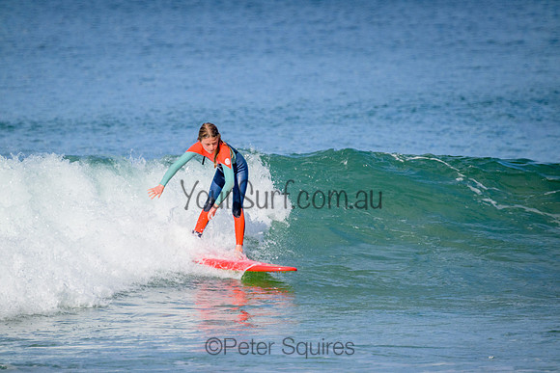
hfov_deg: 2.6
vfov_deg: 1.7
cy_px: 186
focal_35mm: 800
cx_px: 280
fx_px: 12447
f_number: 11
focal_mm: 800
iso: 1600
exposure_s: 1/1600
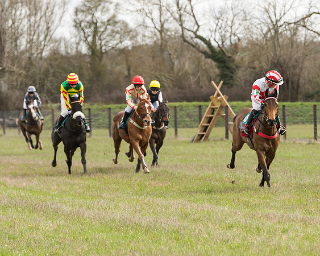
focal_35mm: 329
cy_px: 158
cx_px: 267
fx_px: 3115
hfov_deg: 5.9
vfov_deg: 4.7
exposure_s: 1/800
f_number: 4
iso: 250
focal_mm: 140
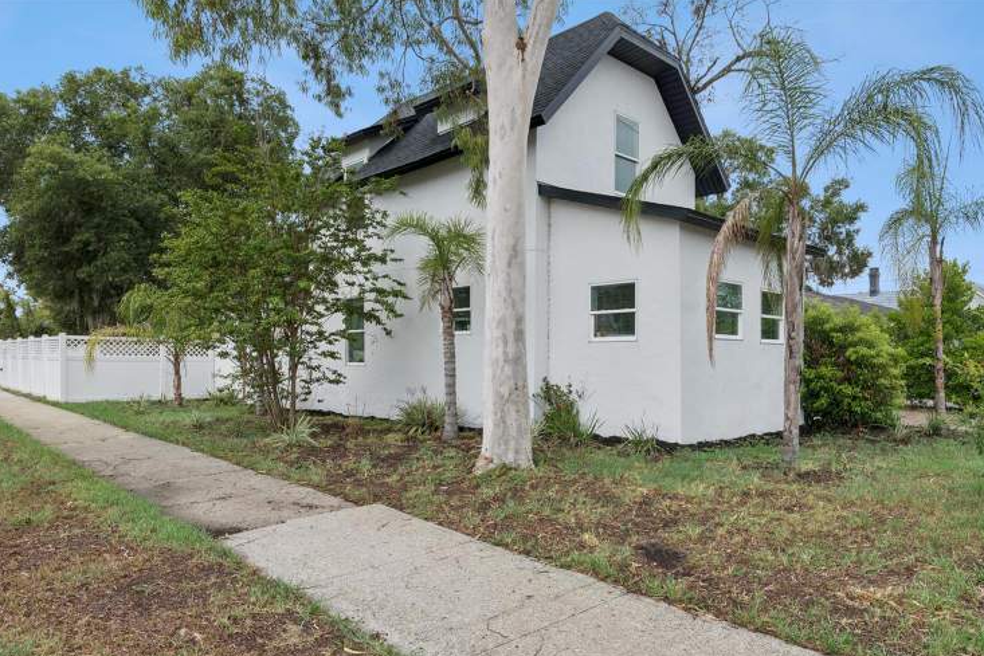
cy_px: 353
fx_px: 656
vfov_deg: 53.1
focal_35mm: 24
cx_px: 513
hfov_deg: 73.7
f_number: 18
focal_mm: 22
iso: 125
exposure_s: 1/20
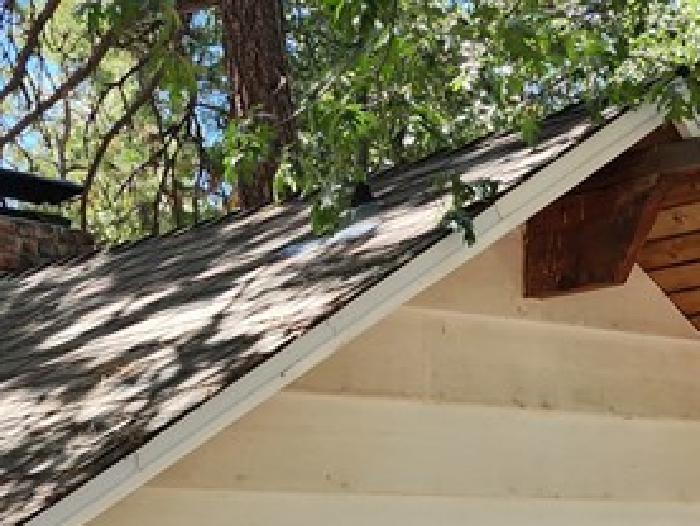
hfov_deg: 23.0
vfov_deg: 15.5
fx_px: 1720
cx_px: 281
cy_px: 870
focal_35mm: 85
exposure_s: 1/180
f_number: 1.8
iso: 20
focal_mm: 6.4
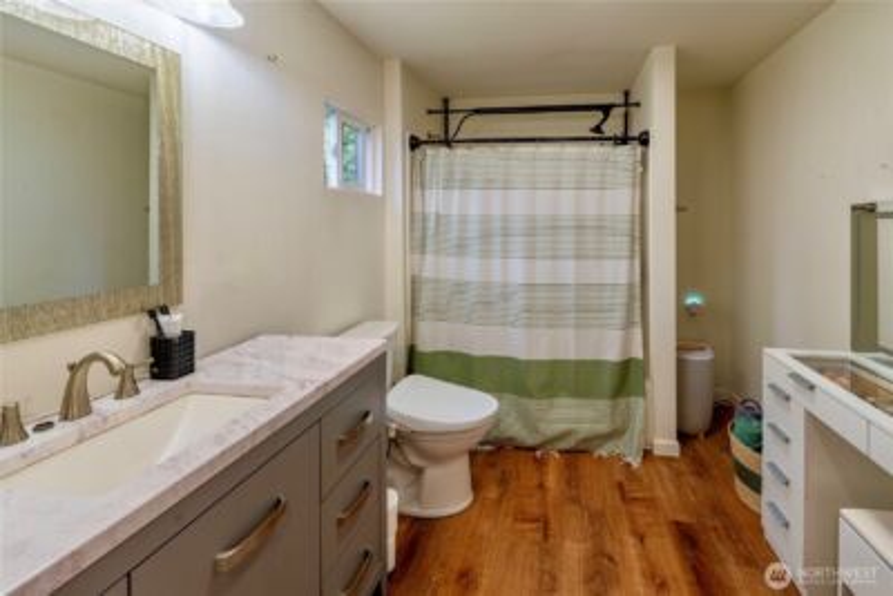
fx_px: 347
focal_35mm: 14
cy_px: 298
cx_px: 446
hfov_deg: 104.2
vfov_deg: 81.3
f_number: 8
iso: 320
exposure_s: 1/125
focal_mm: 14
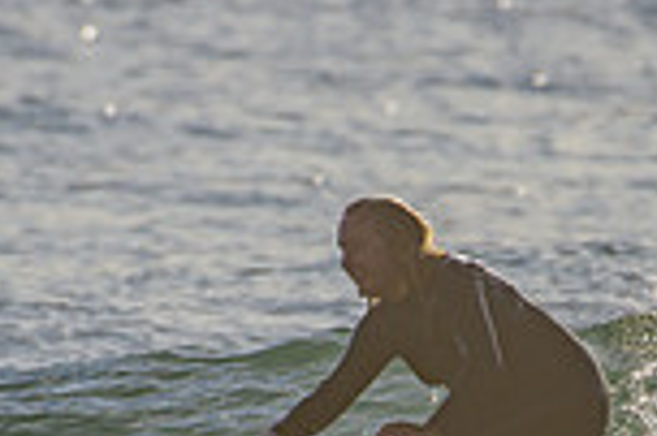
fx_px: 34765
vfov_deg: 0.7
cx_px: 389
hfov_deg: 1.1
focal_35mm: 1907
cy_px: 516
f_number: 5.6
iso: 80
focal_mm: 500
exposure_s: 1/2000
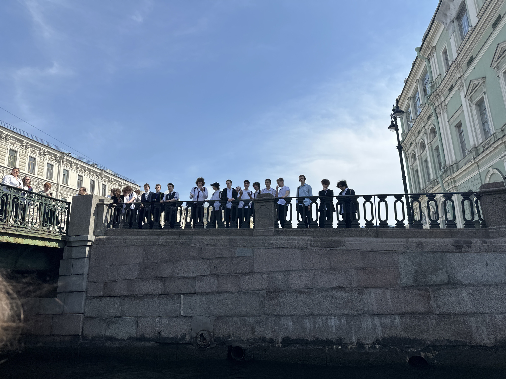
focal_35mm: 24
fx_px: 351
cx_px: 253
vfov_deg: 56.8
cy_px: 190
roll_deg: +3.2
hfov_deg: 71.6
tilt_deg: +14.2
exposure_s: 1/5263
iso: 80
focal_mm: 6.86
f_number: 1.78
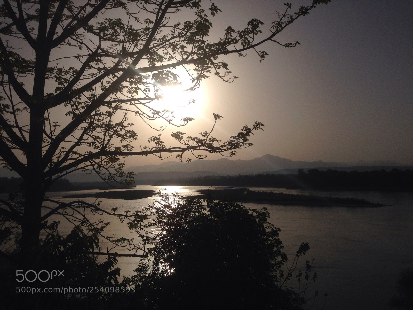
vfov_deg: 42.9
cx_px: 206
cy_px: 155
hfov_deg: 55.4
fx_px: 394
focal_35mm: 33
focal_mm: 4.12
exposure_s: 1/27778
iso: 64
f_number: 2.4
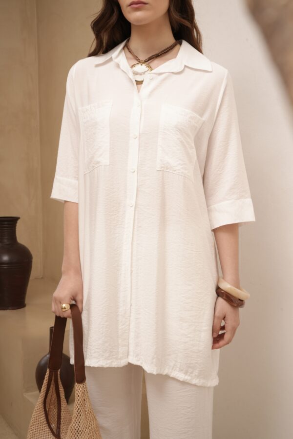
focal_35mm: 50
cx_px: 146
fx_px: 610
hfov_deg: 27.0
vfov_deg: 39.6
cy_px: 220
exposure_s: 1/125
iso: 640
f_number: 13
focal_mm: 50
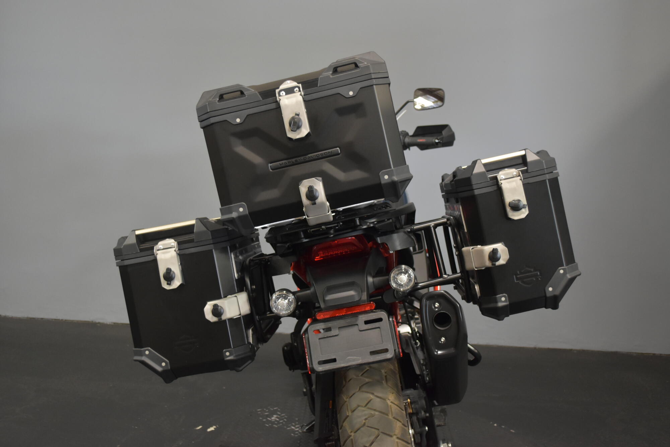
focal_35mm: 39
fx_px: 726
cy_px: 224
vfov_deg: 34.2
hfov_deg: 49.5
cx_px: 335
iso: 1400
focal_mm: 26
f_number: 4.2
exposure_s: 1/30
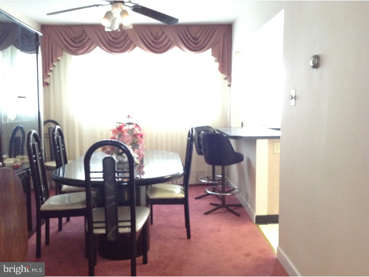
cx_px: 184
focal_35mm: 33
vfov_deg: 42.9
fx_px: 352
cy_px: 138
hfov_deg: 55.4
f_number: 2.4
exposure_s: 1/24
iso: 160
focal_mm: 3.3
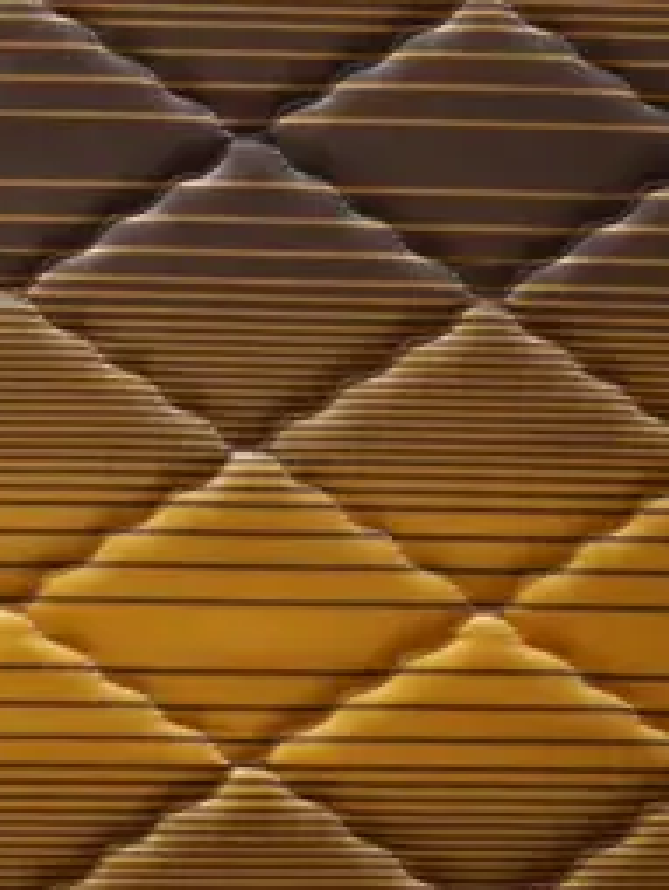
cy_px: 284
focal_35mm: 113
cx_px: -250
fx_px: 2907
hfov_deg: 12.6
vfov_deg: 17.3
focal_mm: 14
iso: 640
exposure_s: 1/60
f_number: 3.5
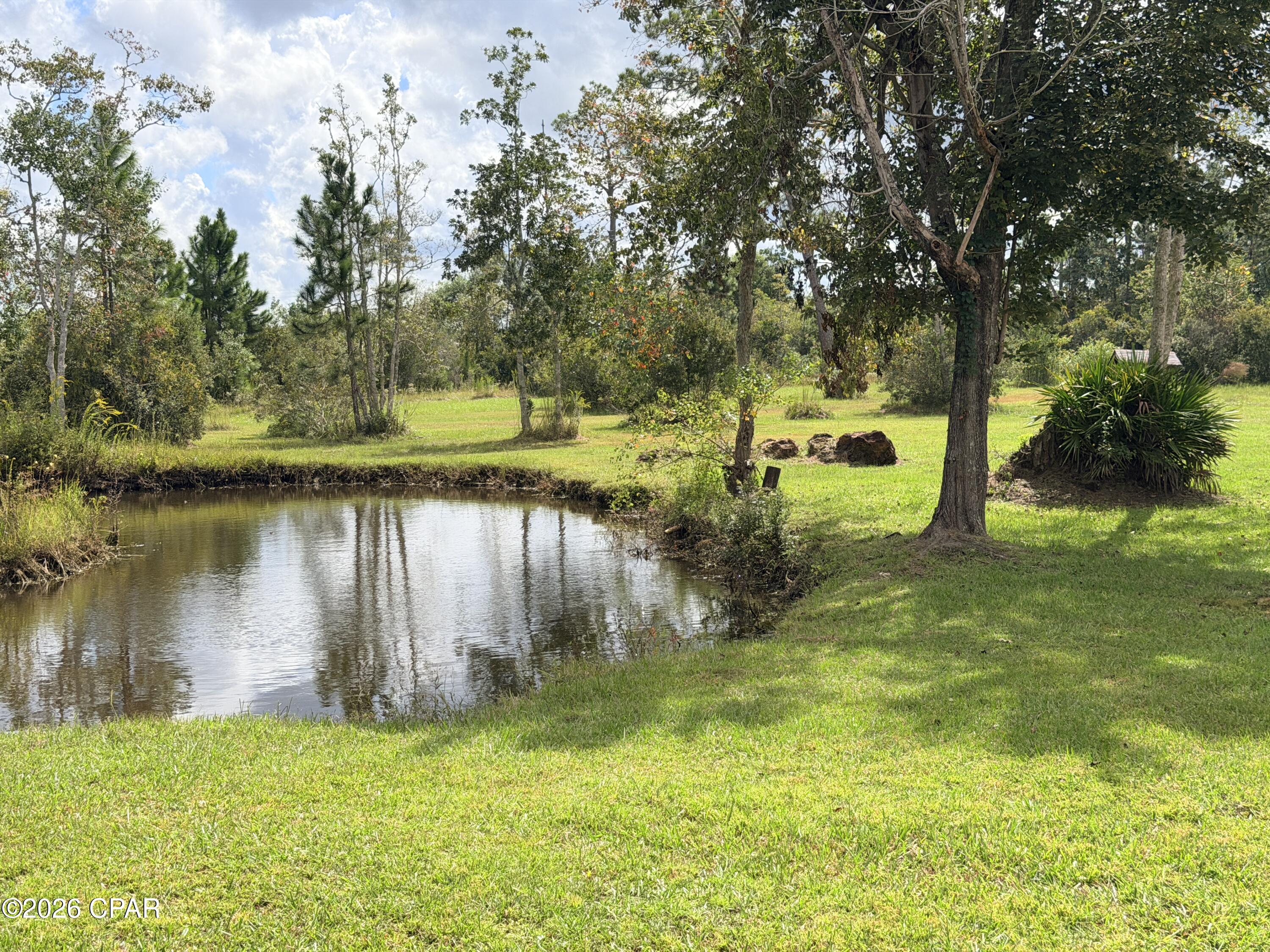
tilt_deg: -4.5
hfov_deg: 39.7
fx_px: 1761
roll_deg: +1.5
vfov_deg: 30.3
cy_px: 476
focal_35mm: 48
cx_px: 635
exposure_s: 1/4878
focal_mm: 6.76
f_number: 1.78
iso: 80
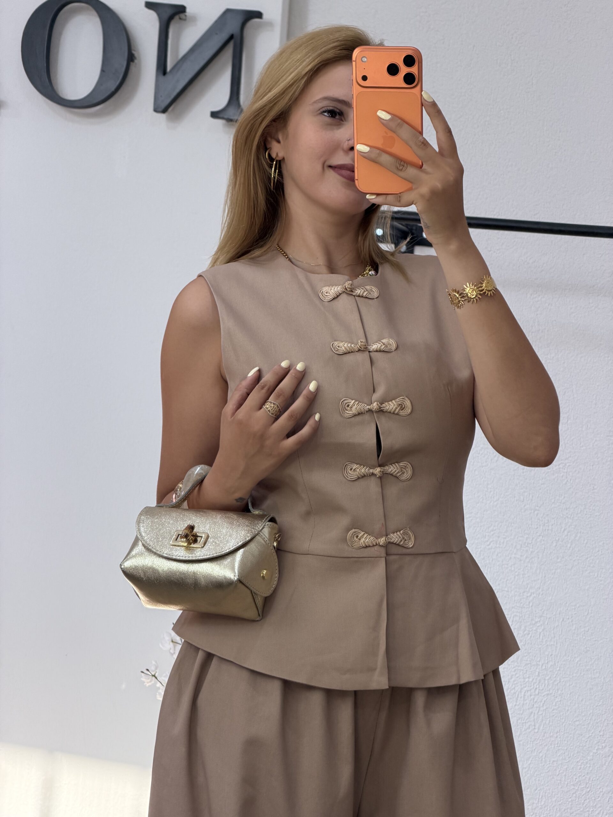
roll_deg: -4.8
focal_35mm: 100
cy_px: 408
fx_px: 2361
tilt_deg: -19.8
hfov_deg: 14.8
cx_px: 306
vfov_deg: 19.6
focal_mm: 16.89
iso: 125
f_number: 2.8
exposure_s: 1/100
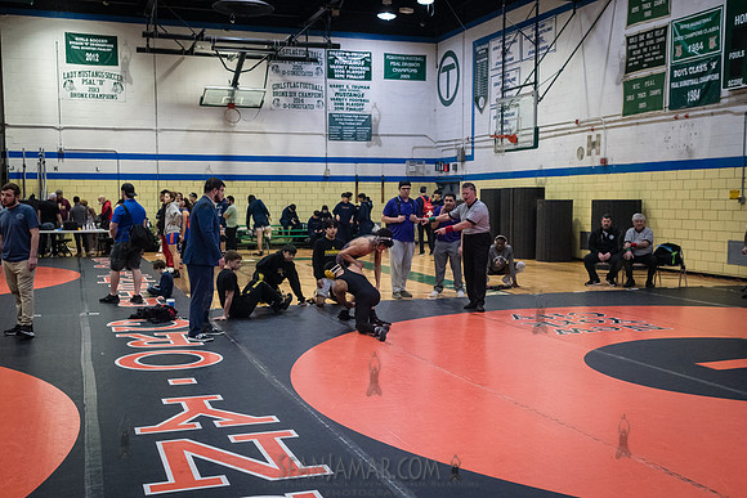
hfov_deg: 48.7
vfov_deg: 33.5
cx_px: 372
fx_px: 826
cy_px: 281
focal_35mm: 40
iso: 6400
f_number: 4
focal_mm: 35
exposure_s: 1/400
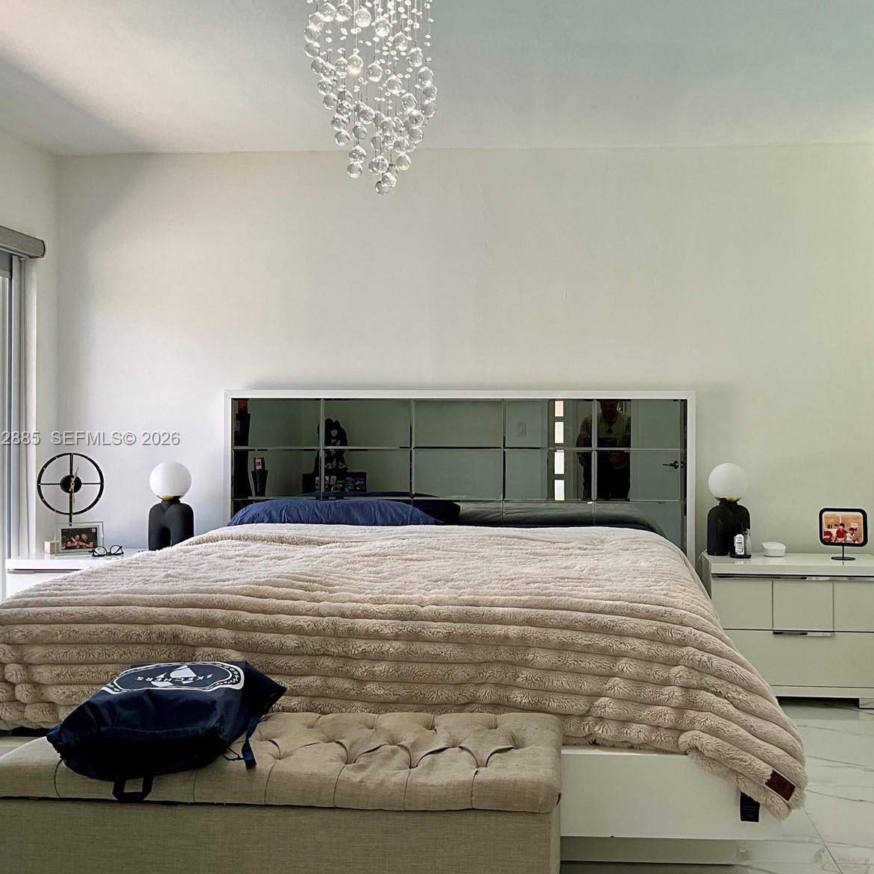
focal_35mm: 35
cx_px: 544
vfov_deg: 47.2
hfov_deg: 46.8
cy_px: 439
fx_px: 1000
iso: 25
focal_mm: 3
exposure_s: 1/120
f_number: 1.8
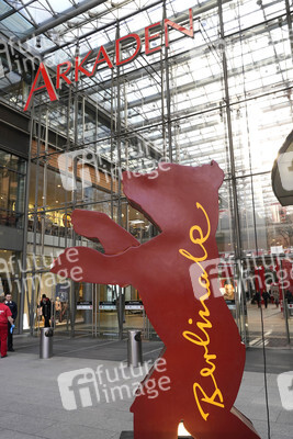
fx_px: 342
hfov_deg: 46.4
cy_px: 220
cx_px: 146
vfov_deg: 65.5
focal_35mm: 28
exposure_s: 1/30
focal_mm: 28
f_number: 11
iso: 320
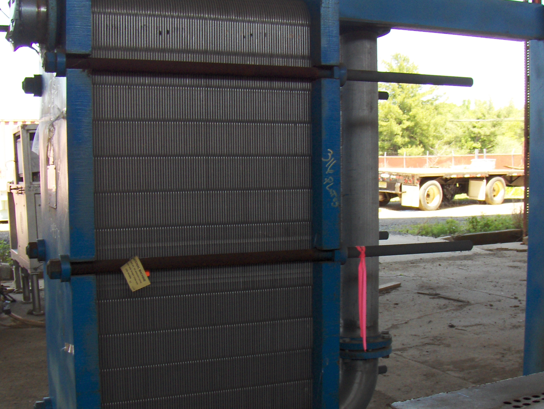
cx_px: 268
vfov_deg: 28.6
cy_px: 245
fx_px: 803
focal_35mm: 51
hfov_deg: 37.4
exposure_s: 1/128
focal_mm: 6.5
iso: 200
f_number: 3.5
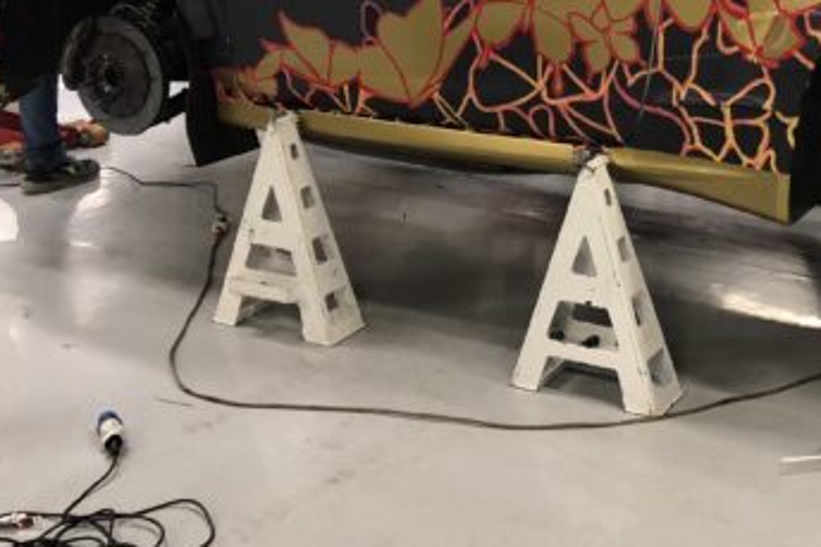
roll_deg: +1.3
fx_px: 1482
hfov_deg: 30.3
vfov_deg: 19.8
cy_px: -79
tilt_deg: -8.1
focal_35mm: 65
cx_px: 640
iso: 40
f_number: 1.8
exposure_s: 1/17
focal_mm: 4
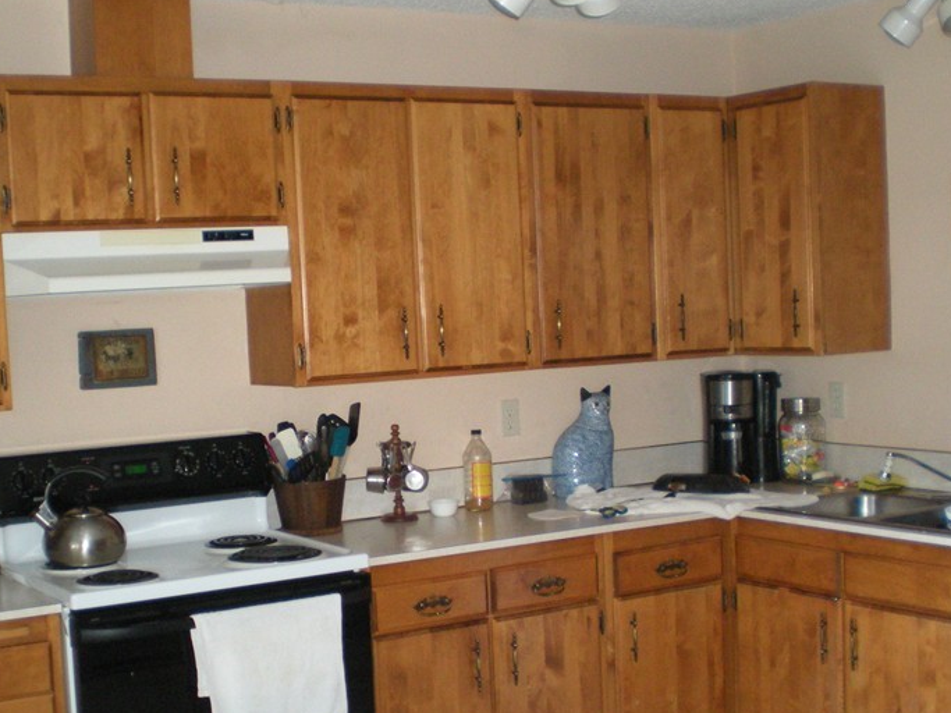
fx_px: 1566
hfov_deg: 33.8
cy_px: 441
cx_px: 490
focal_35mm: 57
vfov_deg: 25.6
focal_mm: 6.3
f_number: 3.1
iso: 313
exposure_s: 1/60
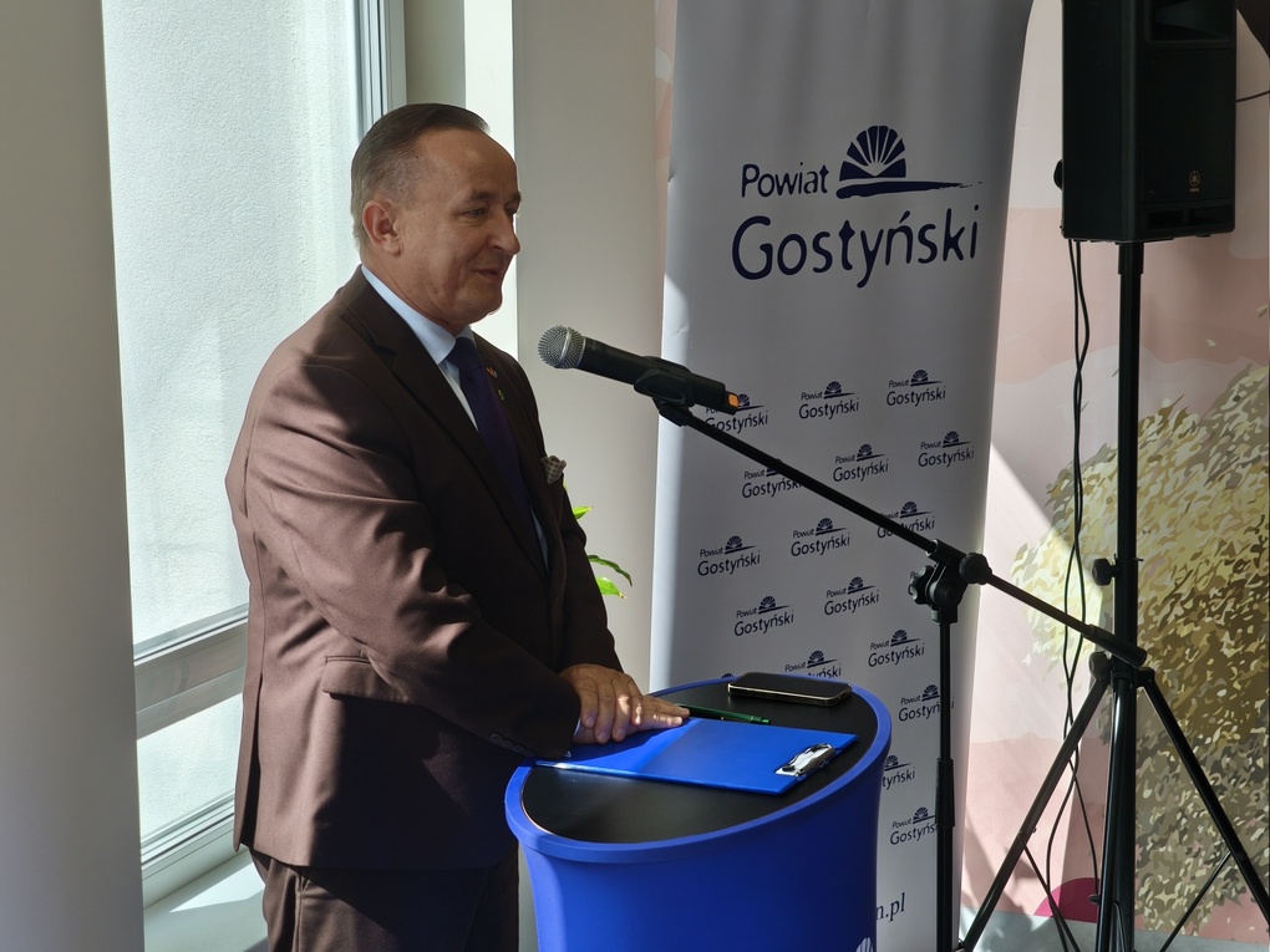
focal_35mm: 60
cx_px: 635
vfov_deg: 24.4
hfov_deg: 32.2
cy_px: 476
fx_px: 2201
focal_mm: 8.8
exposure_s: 1/233
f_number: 2
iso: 50
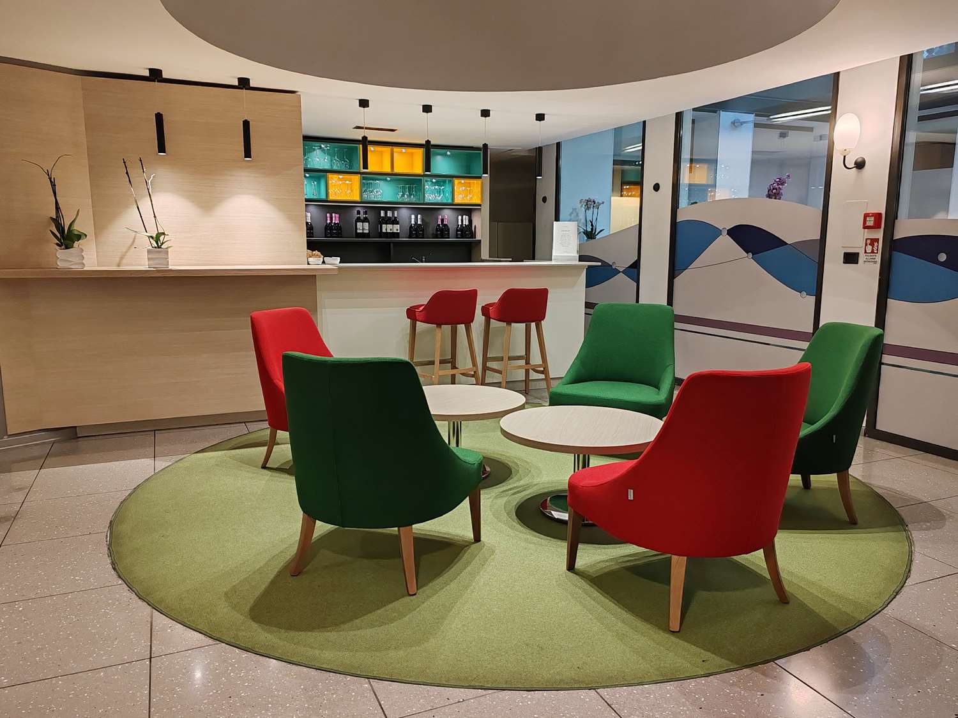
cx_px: 479
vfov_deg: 51.4
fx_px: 747
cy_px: 359
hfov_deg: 65.3
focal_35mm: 27
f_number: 1.9
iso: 640
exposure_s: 1/100
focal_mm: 6.12
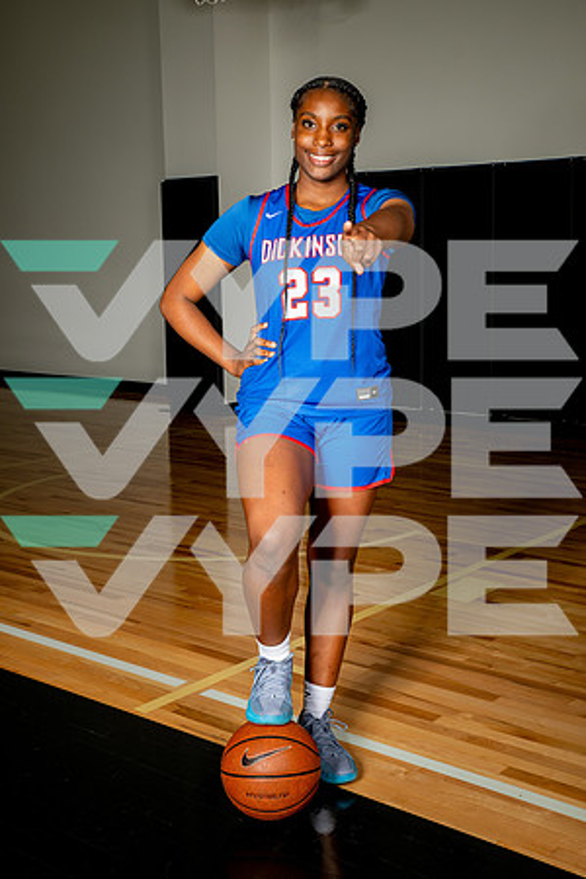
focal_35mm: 48
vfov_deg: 41.1
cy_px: 440
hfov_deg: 28.1
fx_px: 1172
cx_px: 293
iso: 250
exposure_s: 1/400
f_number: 8
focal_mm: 48
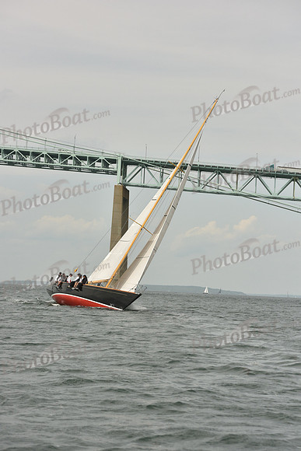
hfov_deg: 15.2
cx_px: 150
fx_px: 1128
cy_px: 226
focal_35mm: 90
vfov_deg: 22.6
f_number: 6.3
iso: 400
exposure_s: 1/3200
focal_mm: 90
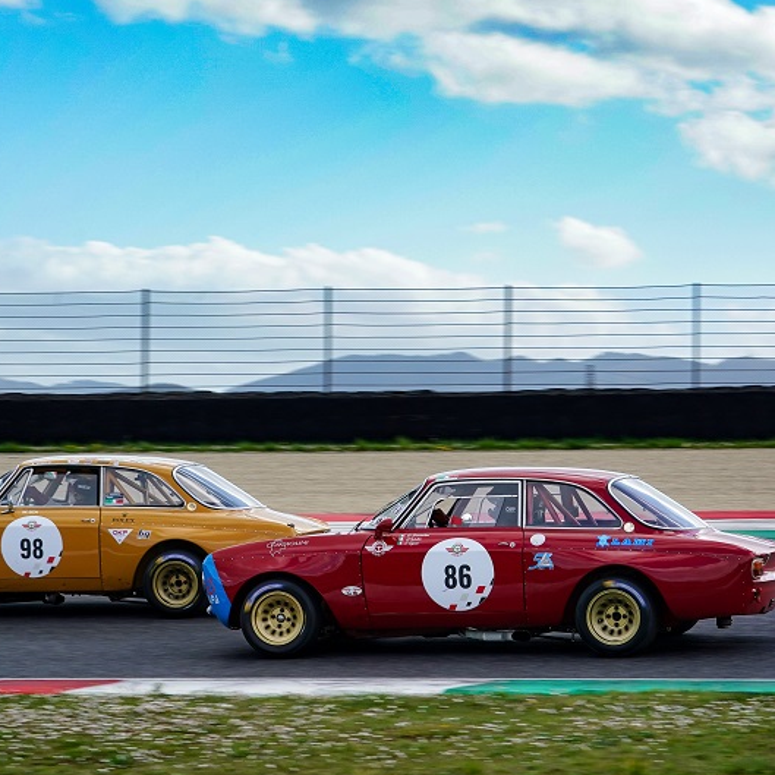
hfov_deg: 14.5
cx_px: 379
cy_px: 346
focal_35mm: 120
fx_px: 3040
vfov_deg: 14.5
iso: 400
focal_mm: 83
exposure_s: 1/400
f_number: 10
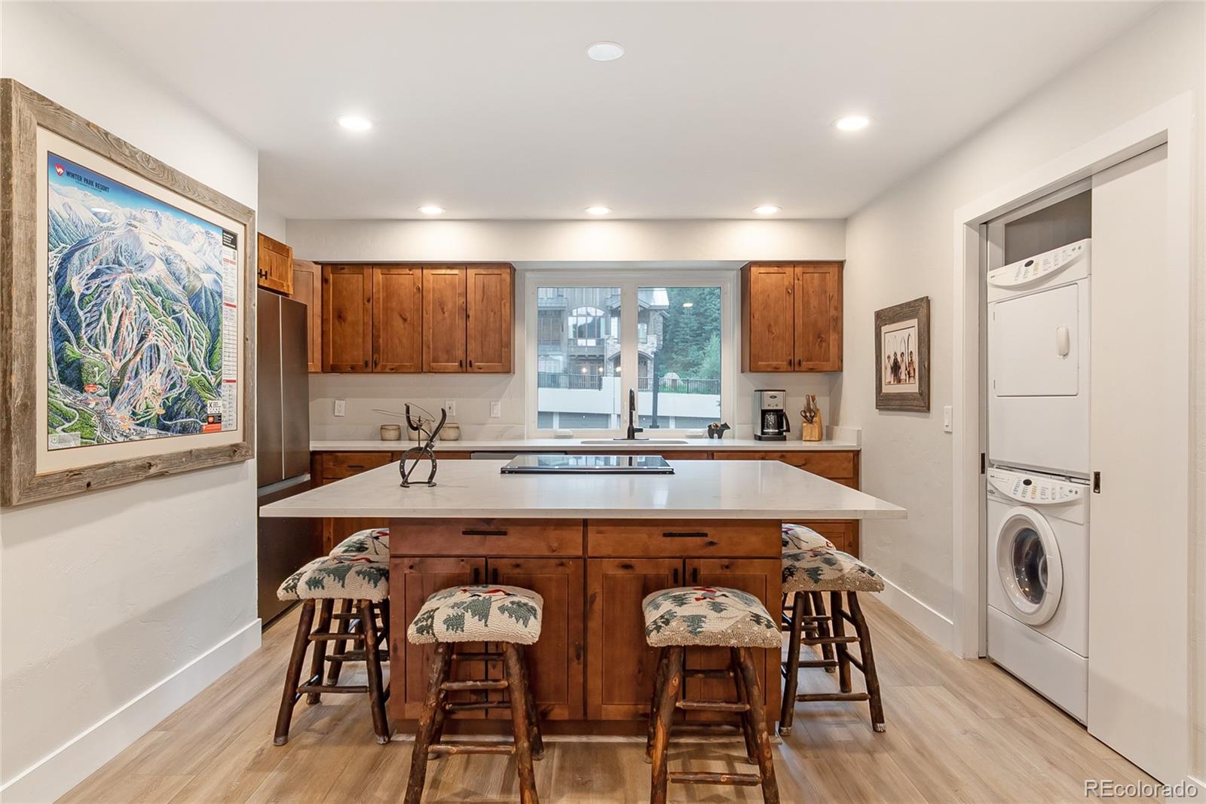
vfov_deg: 59.5
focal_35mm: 21
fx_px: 704
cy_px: 402
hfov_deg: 81.2
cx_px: 603
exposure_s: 1/10
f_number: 10
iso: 100
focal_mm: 14
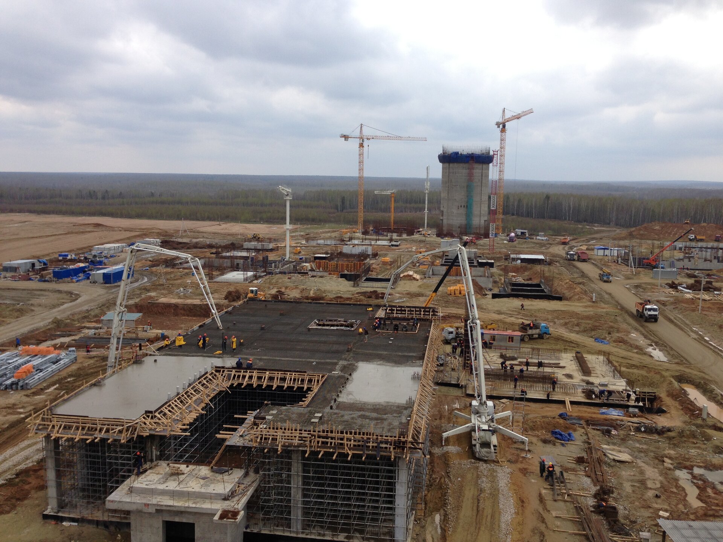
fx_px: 689
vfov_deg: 42.9
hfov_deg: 55.4
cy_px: 271
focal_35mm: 33
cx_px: 362
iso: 50
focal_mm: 4.13
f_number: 2.4
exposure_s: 1/713
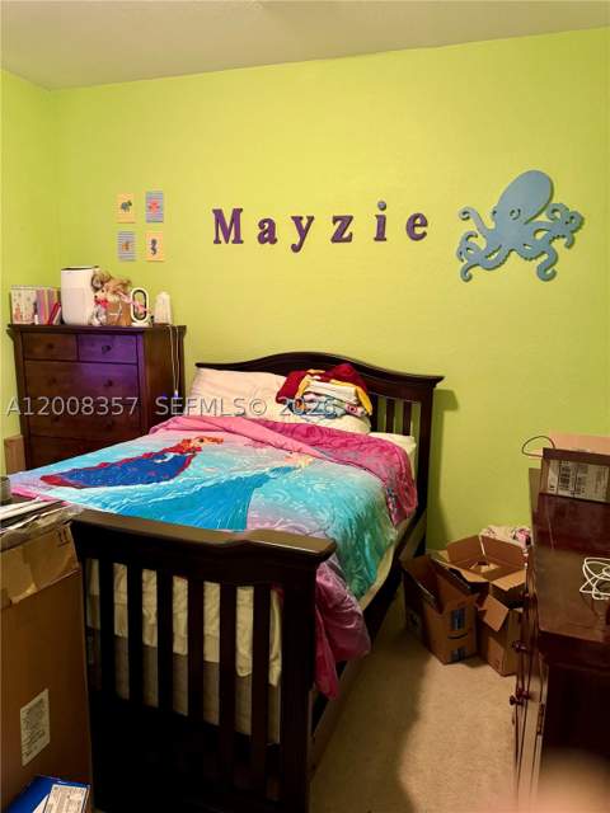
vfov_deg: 71.6
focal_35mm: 24
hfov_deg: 56.8
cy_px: 406
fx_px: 564
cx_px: 305
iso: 640
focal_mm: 6.76
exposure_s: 1/40
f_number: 1.78
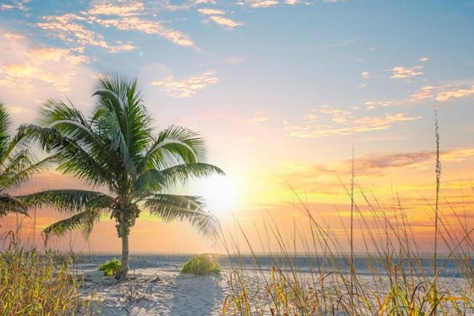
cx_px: 212
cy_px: 220
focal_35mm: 24
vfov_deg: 51.7
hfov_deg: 73.5
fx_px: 316
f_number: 11
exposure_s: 1/160
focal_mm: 16
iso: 400
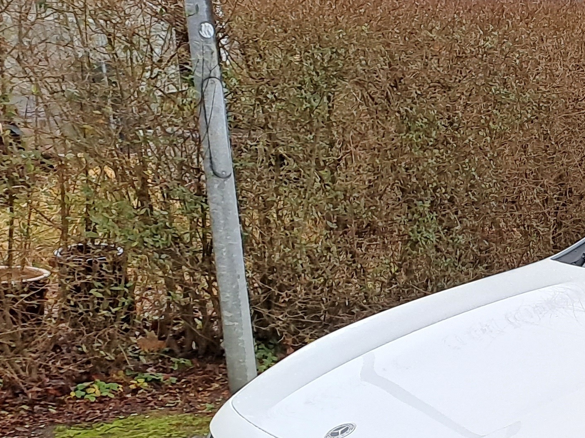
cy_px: 453
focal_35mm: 71
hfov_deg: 23.5
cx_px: 803
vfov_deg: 20.0
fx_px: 1200
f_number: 1.8
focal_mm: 4.65
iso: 50
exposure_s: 1/120
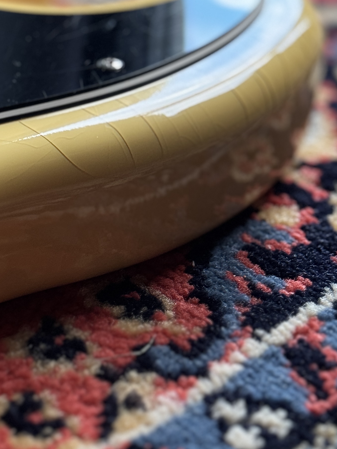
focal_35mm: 108
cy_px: 274
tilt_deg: -36.1
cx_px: 5
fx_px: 1402
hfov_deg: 13.5
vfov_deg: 18.2
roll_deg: -0.9
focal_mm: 6.76
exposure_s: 1/60
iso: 160
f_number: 1.78
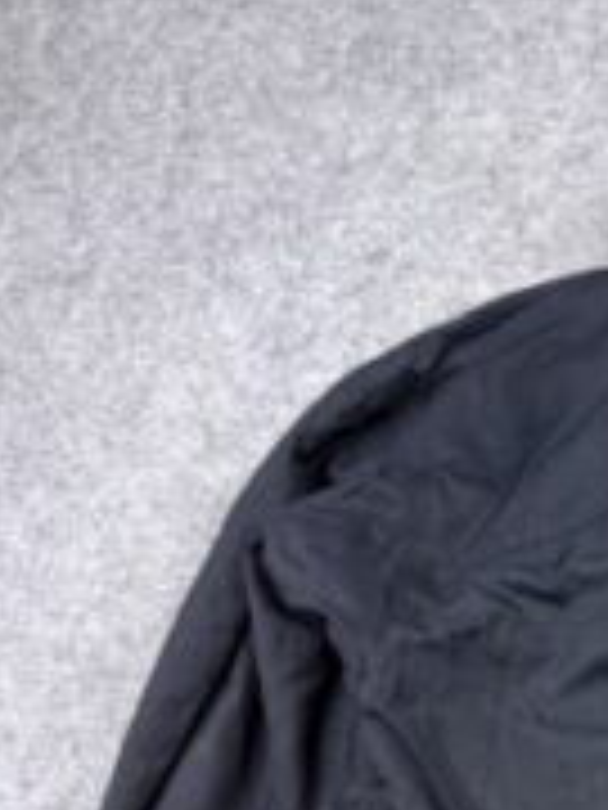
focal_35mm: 71
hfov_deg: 18.6
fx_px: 1663
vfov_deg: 25.5
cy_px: 884
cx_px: 883
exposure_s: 1/100
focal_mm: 6.76
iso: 100
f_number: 1.78
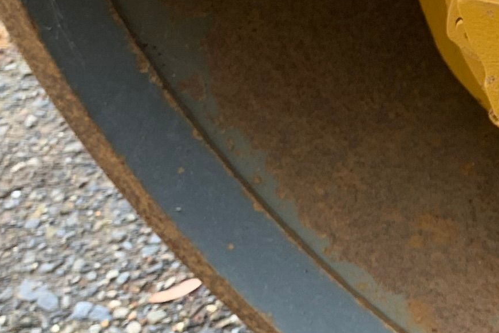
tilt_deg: -43.1
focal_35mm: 125
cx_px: 826
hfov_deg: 14.8
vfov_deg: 11.0
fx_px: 1733
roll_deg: +7.6
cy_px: 171
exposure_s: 1/130
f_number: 1.8
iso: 25
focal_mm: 4.25
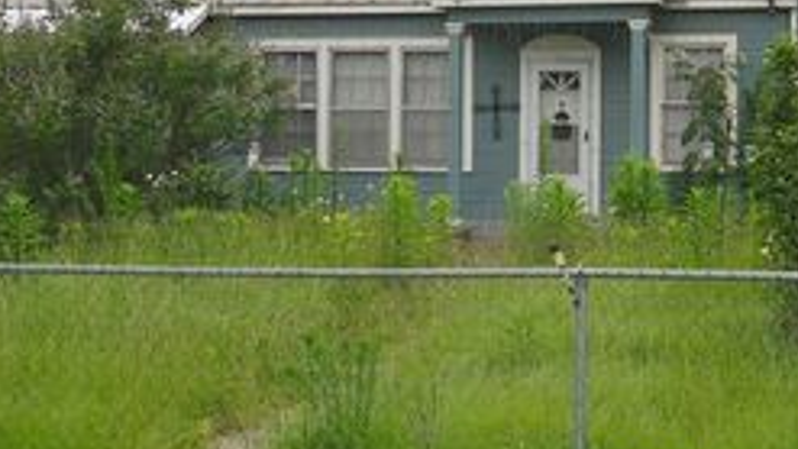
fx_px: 1504
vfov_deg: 16.9
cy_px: 89
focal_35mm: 71
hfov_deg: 29.5
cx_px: 536
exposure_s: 1/125
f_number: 14
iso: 125
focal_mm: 33.5
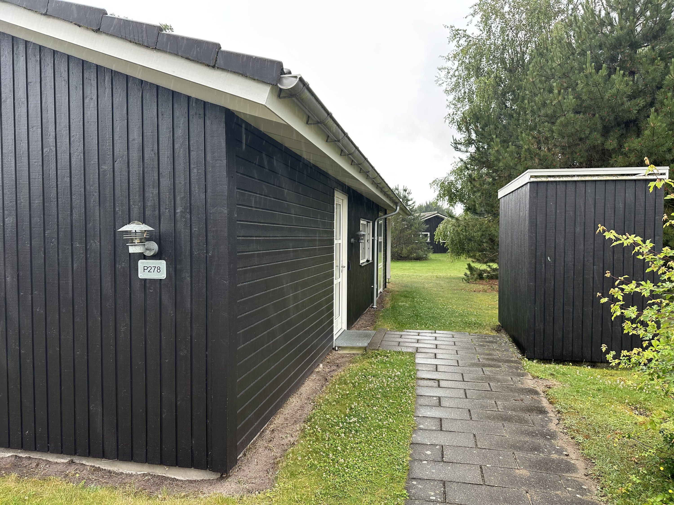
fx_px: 467
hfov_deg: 71.6
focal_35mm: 24
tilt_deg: -2.2
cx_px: 337
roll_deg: -0.1
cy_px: 252
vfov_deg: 56.8
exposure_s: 1/121
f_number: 1.78
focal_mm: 6.86
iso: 100
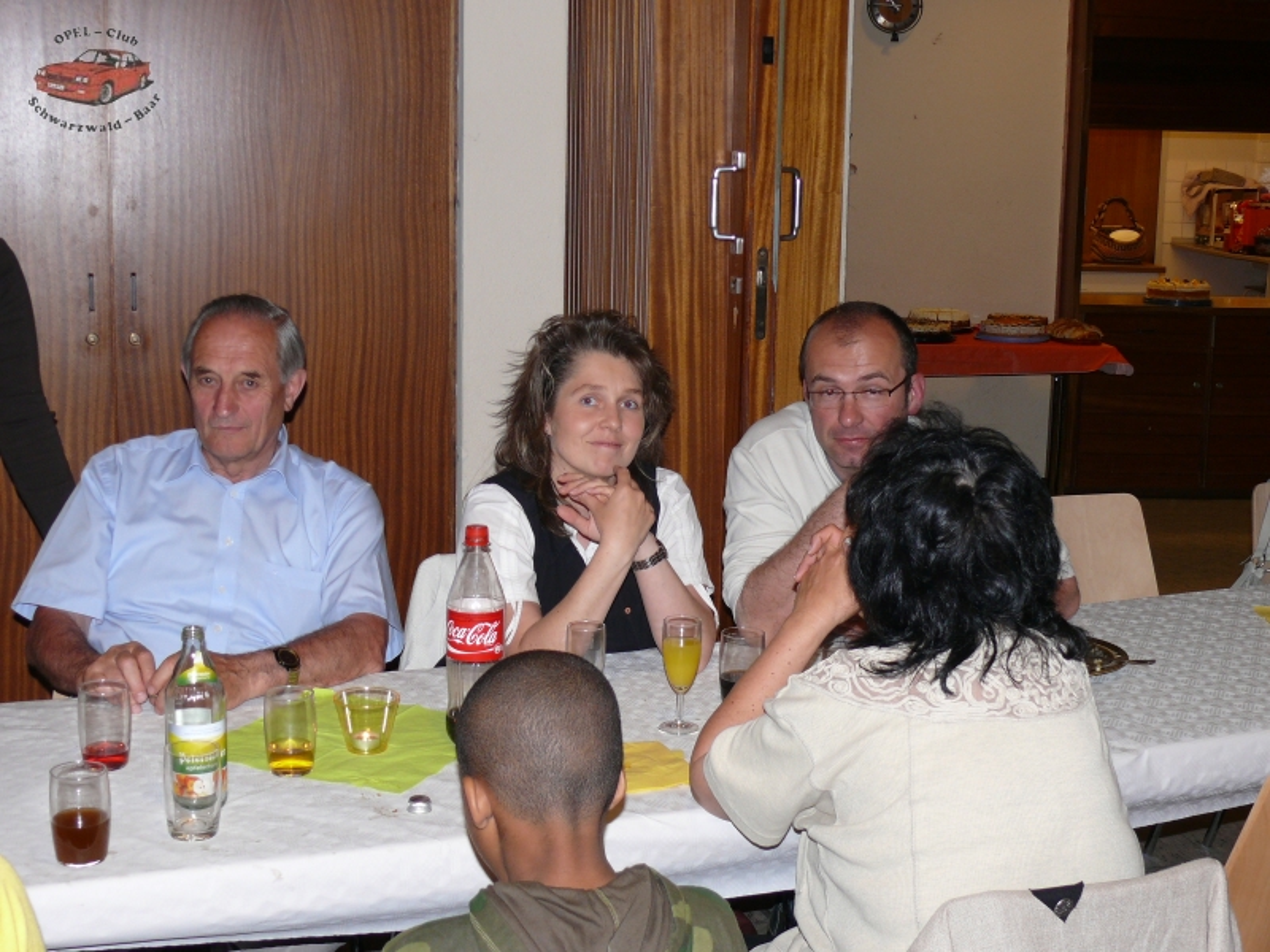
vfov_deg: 29.1
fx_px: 1834
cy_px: 476
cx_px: 635
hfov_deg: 38.2
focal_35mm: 50
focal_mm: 9.2
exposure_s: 1/30
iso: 100
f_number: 3.2
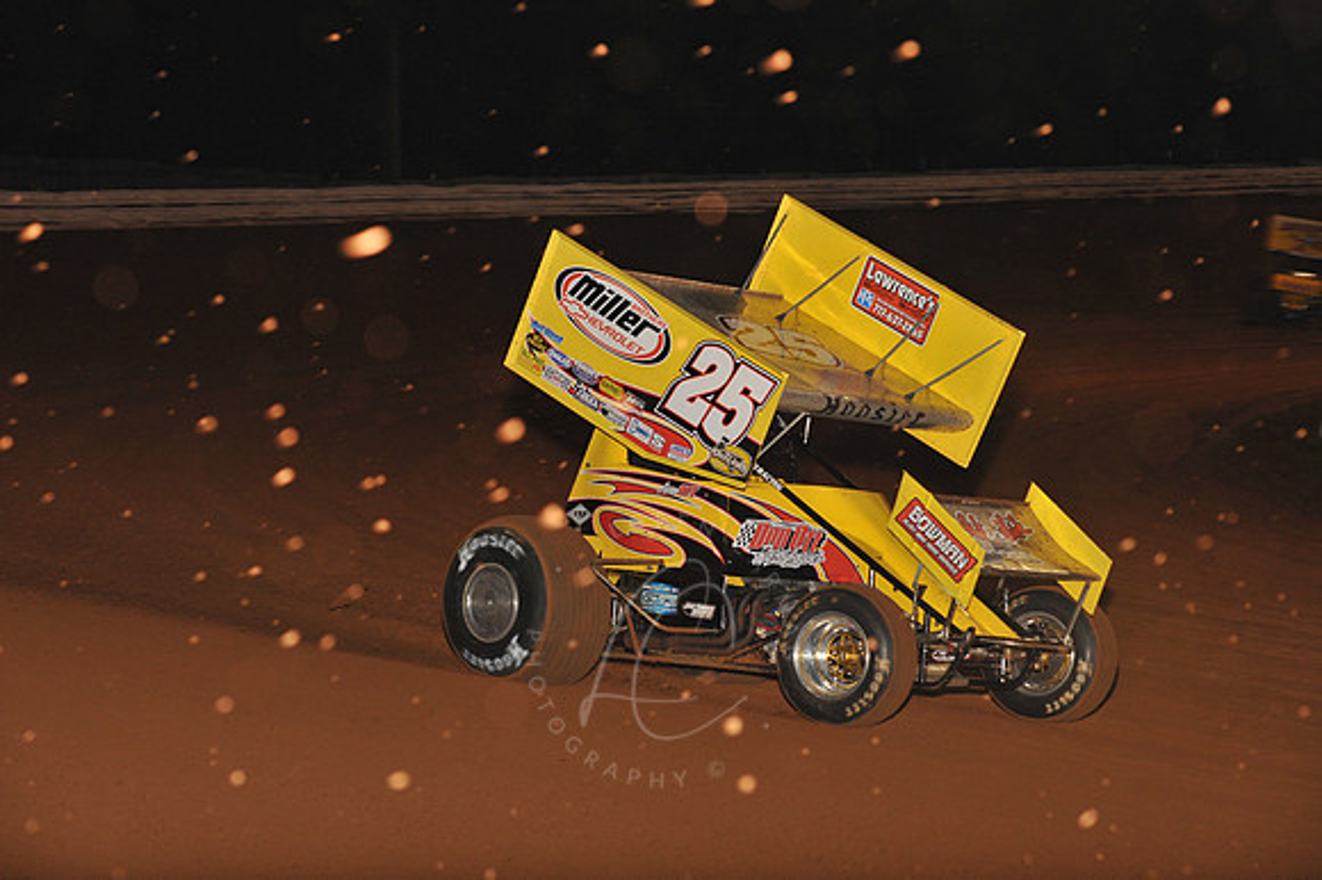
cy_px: 440
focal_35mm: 120
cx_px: 661
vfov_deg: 11.4
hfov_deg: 17.1
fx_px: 4404
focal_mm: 120
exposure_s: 1/320
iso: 1250
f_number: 7.1
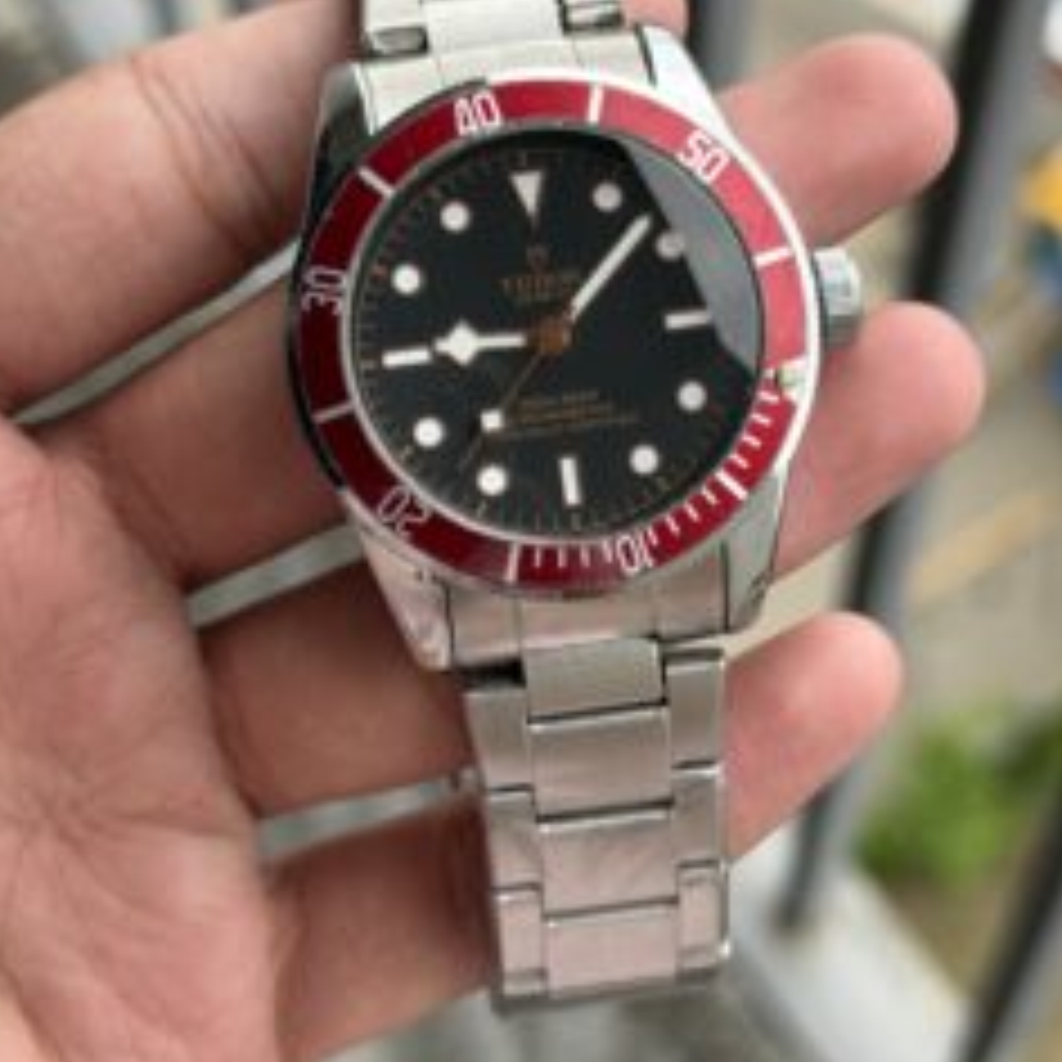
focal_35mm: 72
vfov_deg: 24.0
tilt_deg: -61.1
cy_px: 531
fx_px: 2499
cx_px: 518
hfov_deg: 24.0
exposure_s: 1/687
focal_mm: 6.76
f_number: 1.78
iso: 64
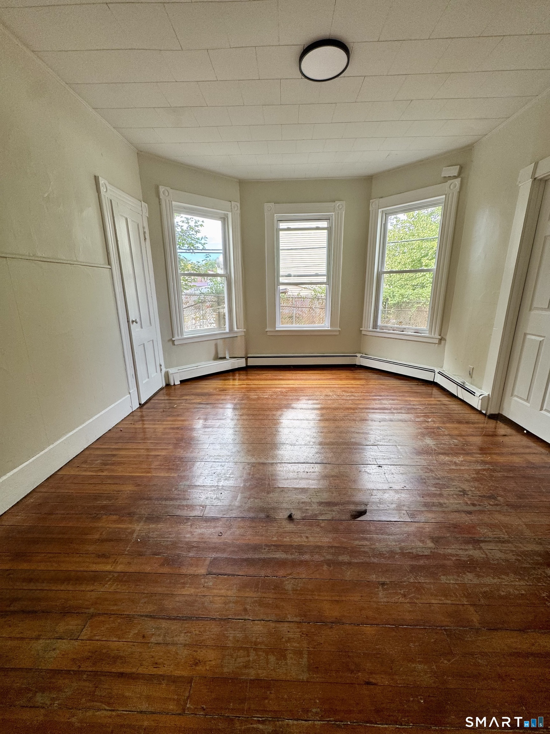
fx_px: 297
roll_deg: +1.1
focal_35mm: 14
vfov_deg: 102.1
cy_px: 367
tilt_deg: -15.0
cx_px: 275
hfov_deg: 85.7
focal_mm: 2.22
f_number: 2.2
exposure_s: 1/99
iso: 80
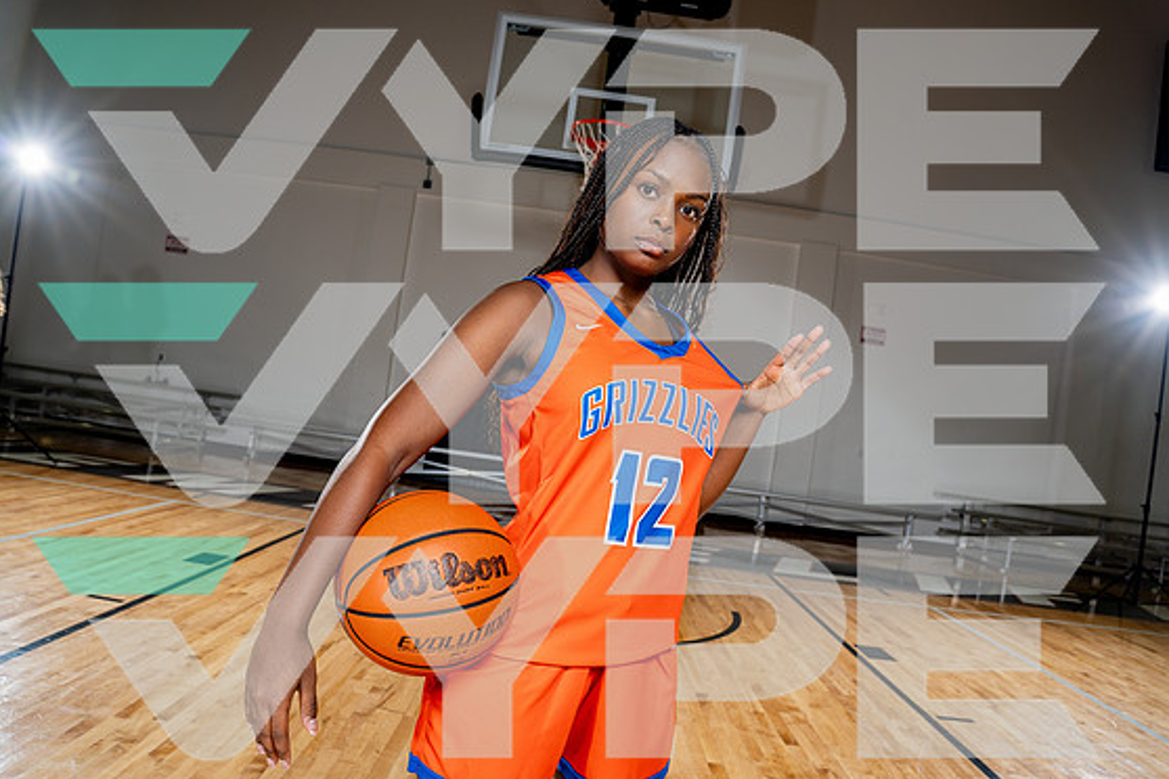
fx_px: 844
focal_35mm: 26
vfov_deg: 49.6
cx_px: 572
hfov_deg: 69.4
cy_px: 395
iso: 200
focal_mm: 25
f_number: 5.6
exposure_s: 1/250
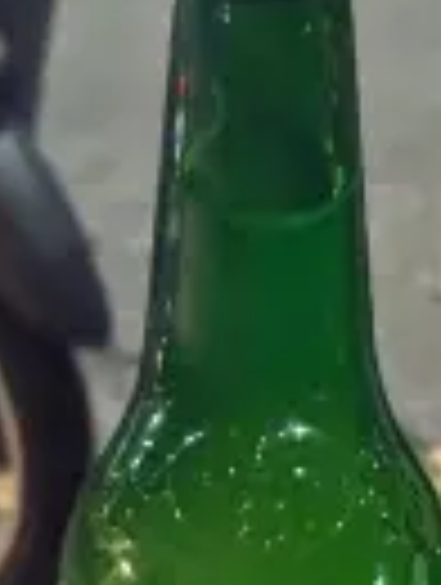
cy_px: 706
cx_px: 292
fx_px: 1405
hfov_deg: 17.8
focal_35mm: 83
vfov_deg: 21.7
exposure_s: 1/20
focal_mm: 4.38
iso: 4018
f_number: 1.73
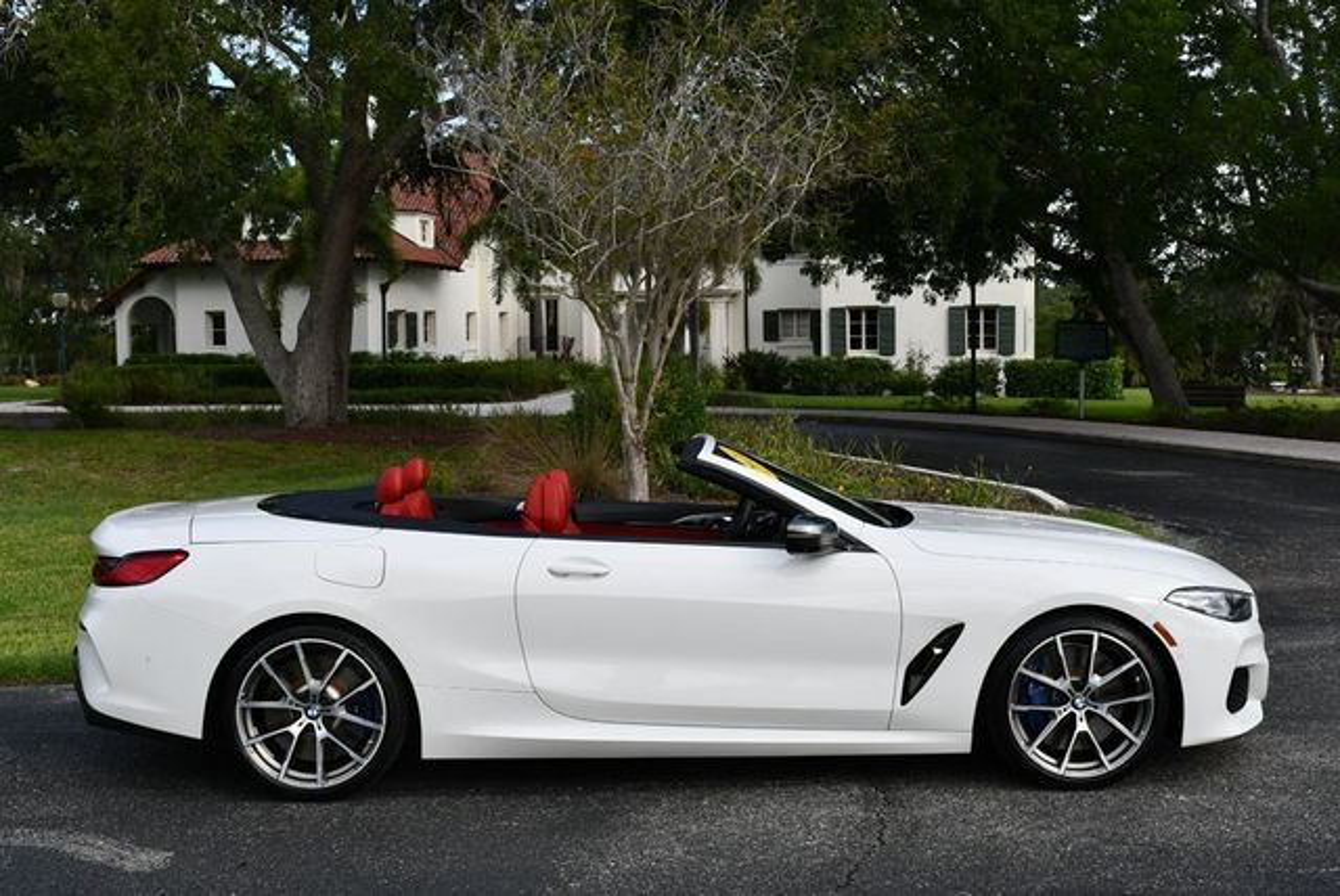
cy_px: 448
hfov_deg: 44.5
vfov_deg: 30.6
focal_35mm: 44
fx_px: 1639
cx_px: 670
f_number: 8
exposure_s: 1/250
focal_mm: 22
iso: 180
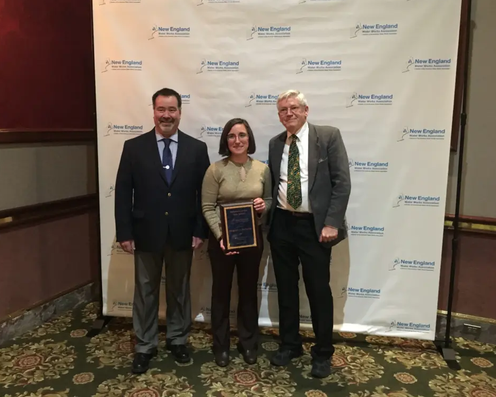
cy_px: 194
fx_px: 455
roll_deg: -1.2
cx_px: 232
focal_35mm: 31
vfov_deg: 47.1
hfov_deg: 57.1
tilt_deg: -8.4
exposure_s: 1/15
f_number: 2.2
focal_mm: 4.15
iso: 640
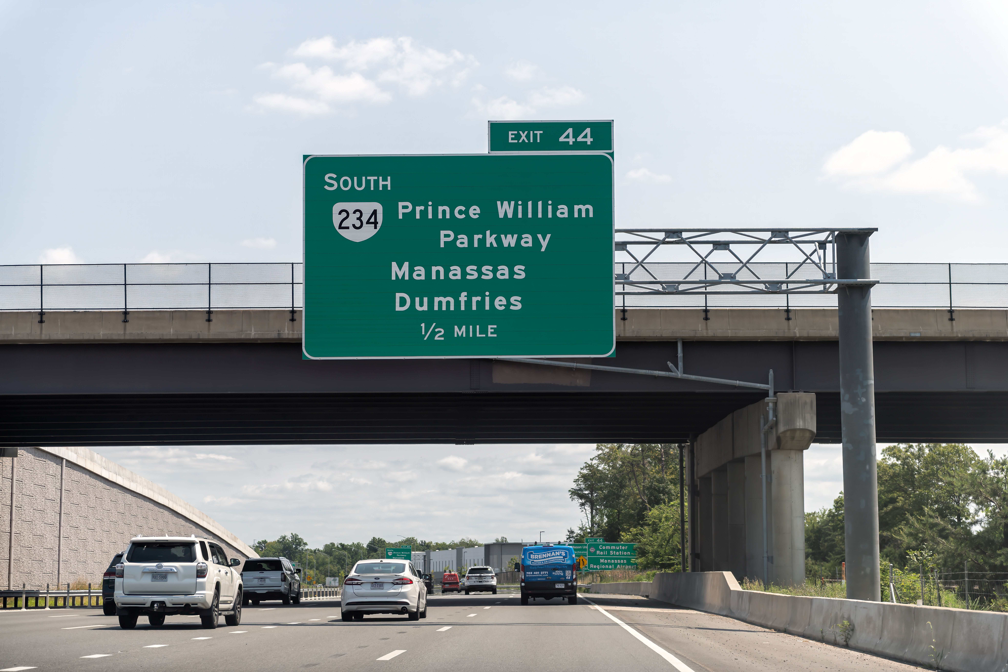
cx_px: 504
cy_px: 336
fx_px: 1960
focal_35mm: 70
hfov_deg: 28.8
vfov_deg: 19.5
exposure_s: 1/1250
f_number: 2.8
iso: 100
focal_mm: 70
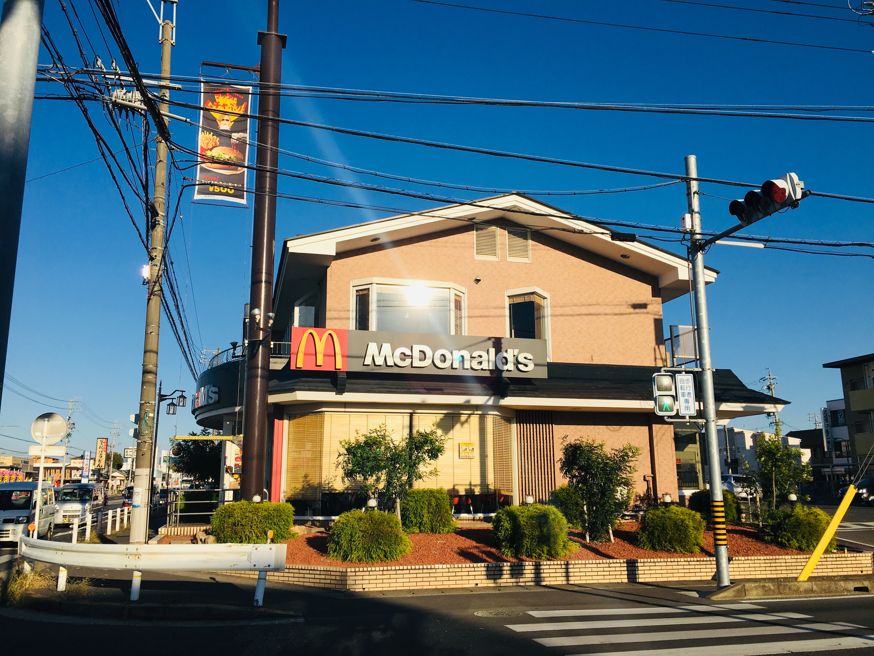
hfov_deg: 61.7
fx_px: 732
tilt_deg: +12.1
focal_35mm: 29
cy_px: 328
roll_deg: +0.1
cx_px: 437
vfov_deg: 48.2
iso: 25
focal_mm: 4.15
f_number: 2.2
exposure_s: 1/2331
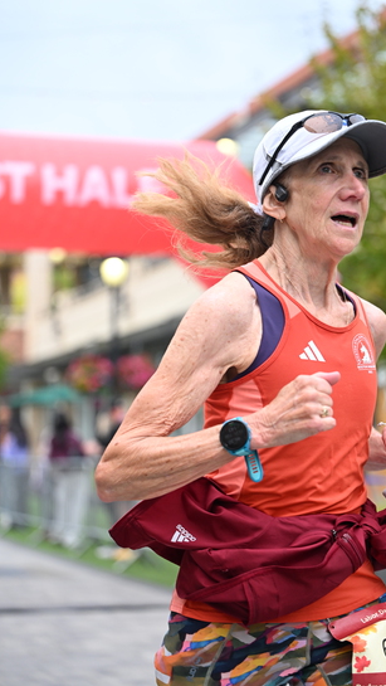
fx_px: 1345
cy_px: 342
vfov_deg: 28.6
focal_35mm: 74
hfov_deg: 16.3
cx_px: 209
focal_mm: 70
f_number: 2.8
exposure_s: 1/2000
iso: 1000
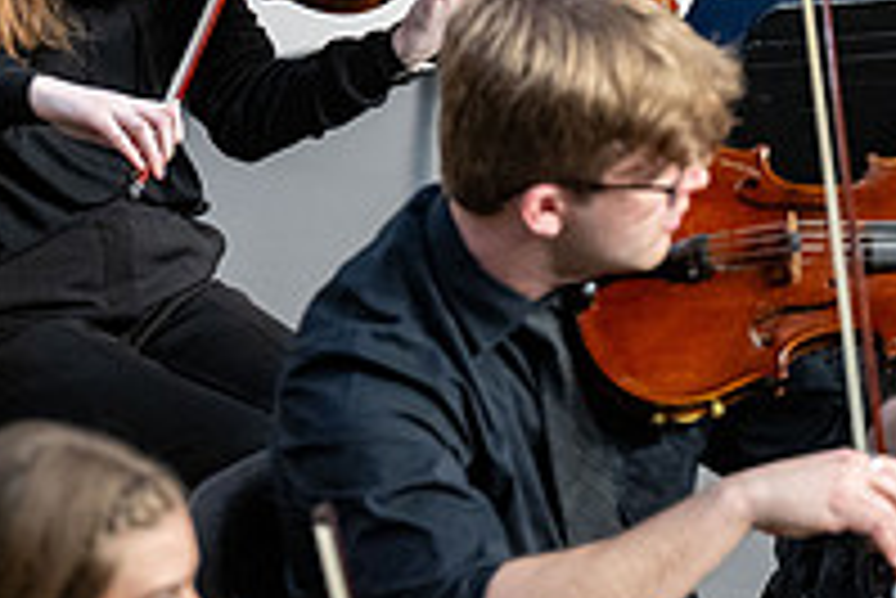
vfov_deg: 2.4
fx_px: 14520
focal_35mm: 583
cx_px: 729
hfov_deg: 3.5
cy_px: 56
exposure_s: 1/400
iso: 2000
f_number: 2.8
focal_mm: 200
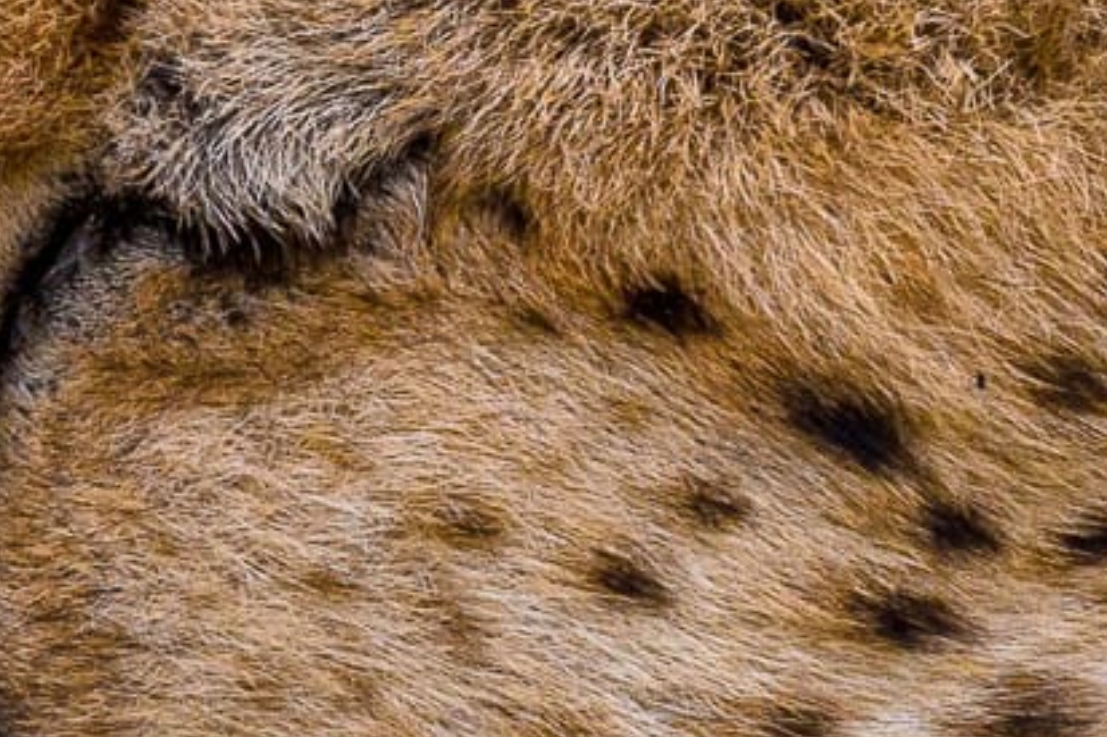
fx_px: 91932
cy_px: 663
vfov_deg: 0.5
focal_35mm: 2991
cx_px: 373
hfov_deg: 0.7
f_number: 14
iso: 400
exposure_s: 1/200
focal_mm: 400
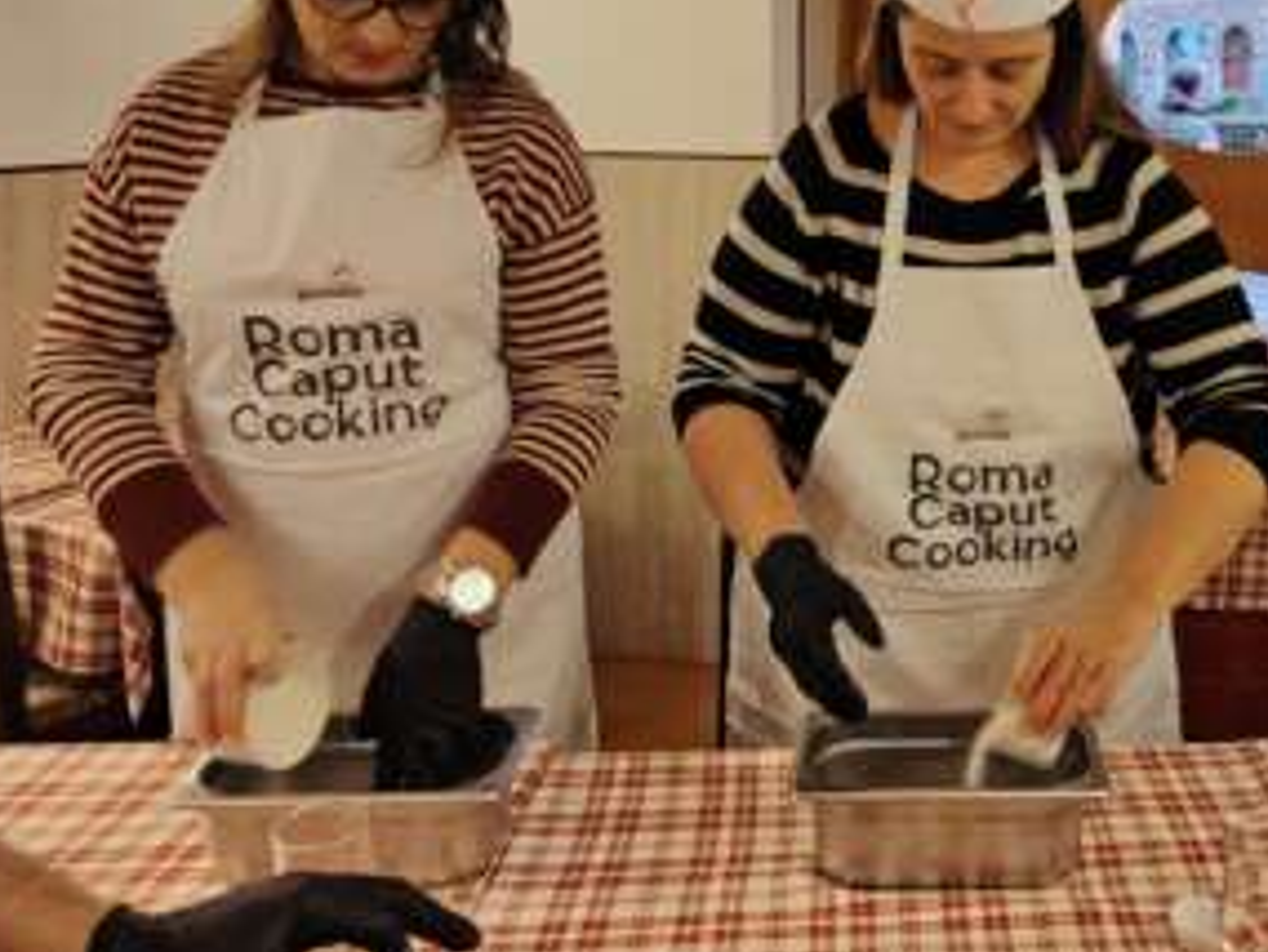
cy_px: 262
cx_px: 972
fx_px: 1429
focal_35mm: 39
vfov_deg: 36.2
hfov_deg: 45.9
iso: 453
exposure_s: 1/25
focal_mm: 5.25
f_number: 1.75
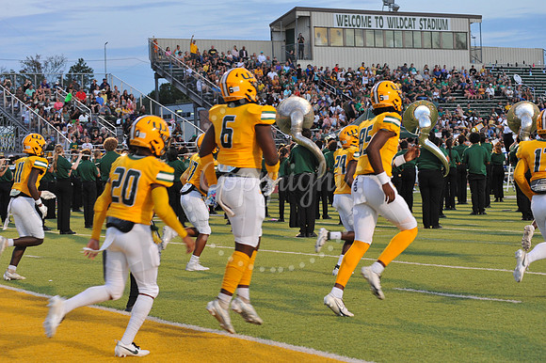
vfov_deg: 17.0
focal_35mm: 80
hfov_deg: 25.4
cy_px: 182
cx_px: 273
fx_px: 1213
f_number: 5.6
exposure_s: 1/200
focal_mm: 80
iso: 1600
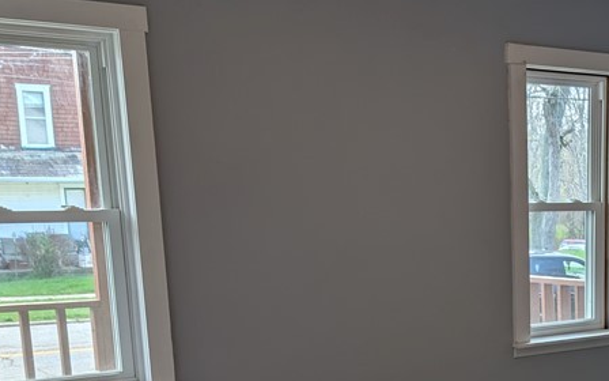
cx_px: 595
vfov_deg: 21.6
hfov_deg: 32.6
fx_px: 963
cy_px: 381
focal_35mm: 58
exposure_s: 1/311
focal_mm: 6.9
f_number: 1.68
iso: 22
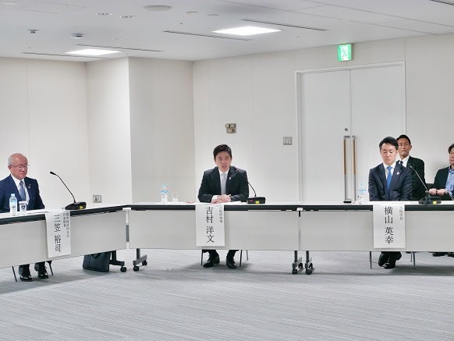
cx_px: 227
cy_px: 170
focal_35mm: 64
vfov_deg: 22.9
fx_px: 840
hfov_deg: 30.3
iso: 1000
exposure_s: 1/80
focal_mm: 32
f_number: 5.6
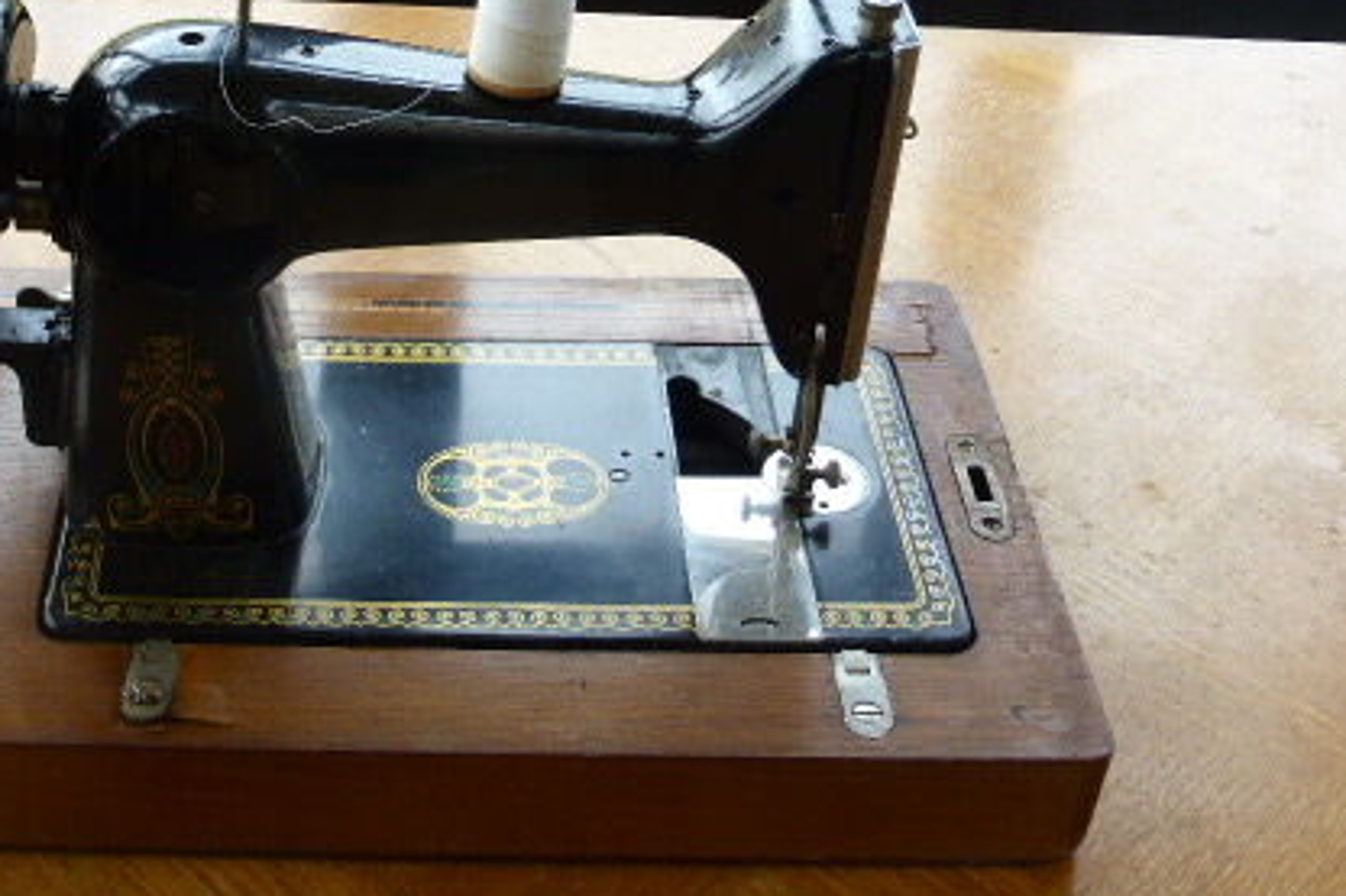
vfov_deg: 24.1
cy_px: 343
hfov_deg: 35.1
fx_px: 2093
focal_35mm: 56
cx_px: 379
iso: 250
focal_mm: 6.1
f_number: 3.7
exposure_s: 1/60
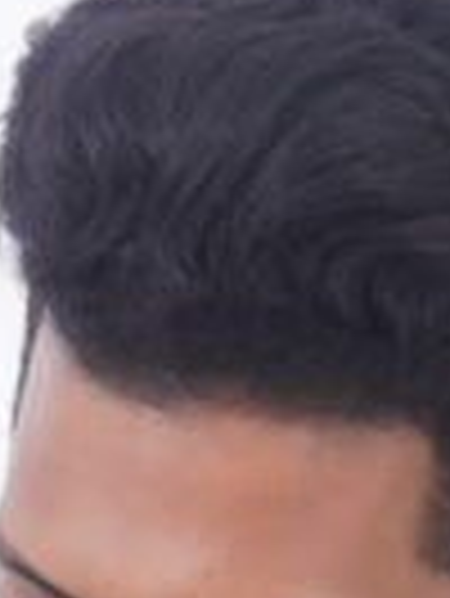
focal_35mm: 321
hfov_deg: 4.6
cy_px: 1668
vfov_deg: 5.8
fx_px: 5559
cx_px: 36
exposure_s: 1/100
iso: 200
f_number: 8
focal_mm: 33
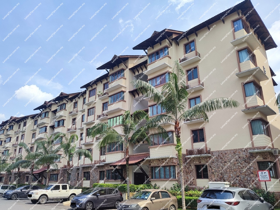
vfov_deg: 54.9
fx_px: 202
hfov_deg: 69.4
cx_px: 140
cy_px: 105
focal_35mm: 25
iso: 50
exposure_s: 1/604
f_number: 1.9
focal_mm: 6.04
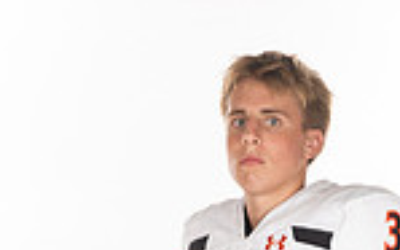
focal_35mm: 179
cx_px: 185
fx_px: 1951
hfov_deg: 11.7
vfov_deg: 7.0
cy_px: 570
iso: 800
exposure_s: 1/320
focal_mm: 58
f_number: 8
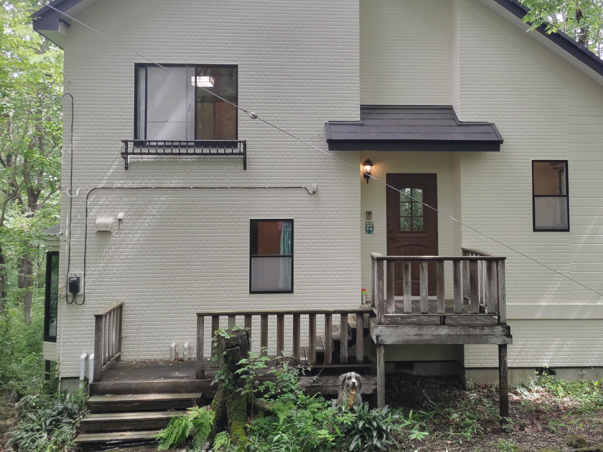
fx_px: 662
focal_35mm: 38
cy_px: 161
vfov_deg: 37.4
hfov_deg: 48.9
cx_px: 328
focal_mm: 4.8
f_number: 1.79
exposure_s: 1/50
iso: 154
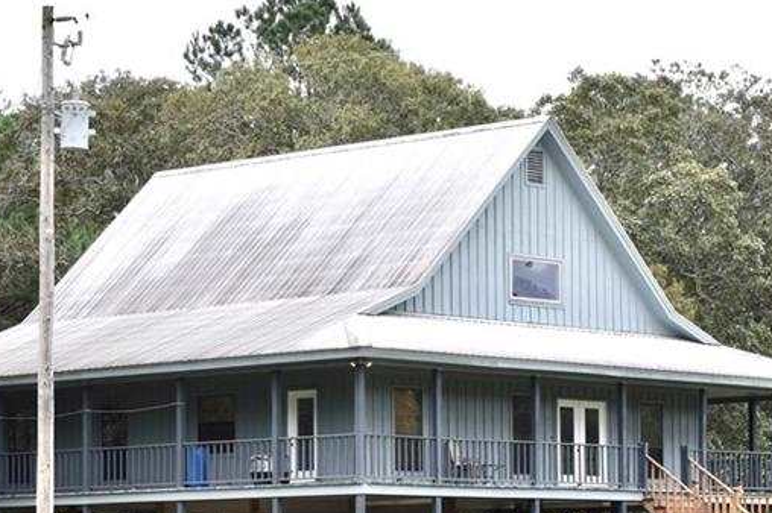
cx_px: 372
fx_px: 2593
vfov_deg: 11.3
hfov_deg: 16.9
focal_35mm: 121
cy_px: 443
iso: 400
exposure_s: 1/250
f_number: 8
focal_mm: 40
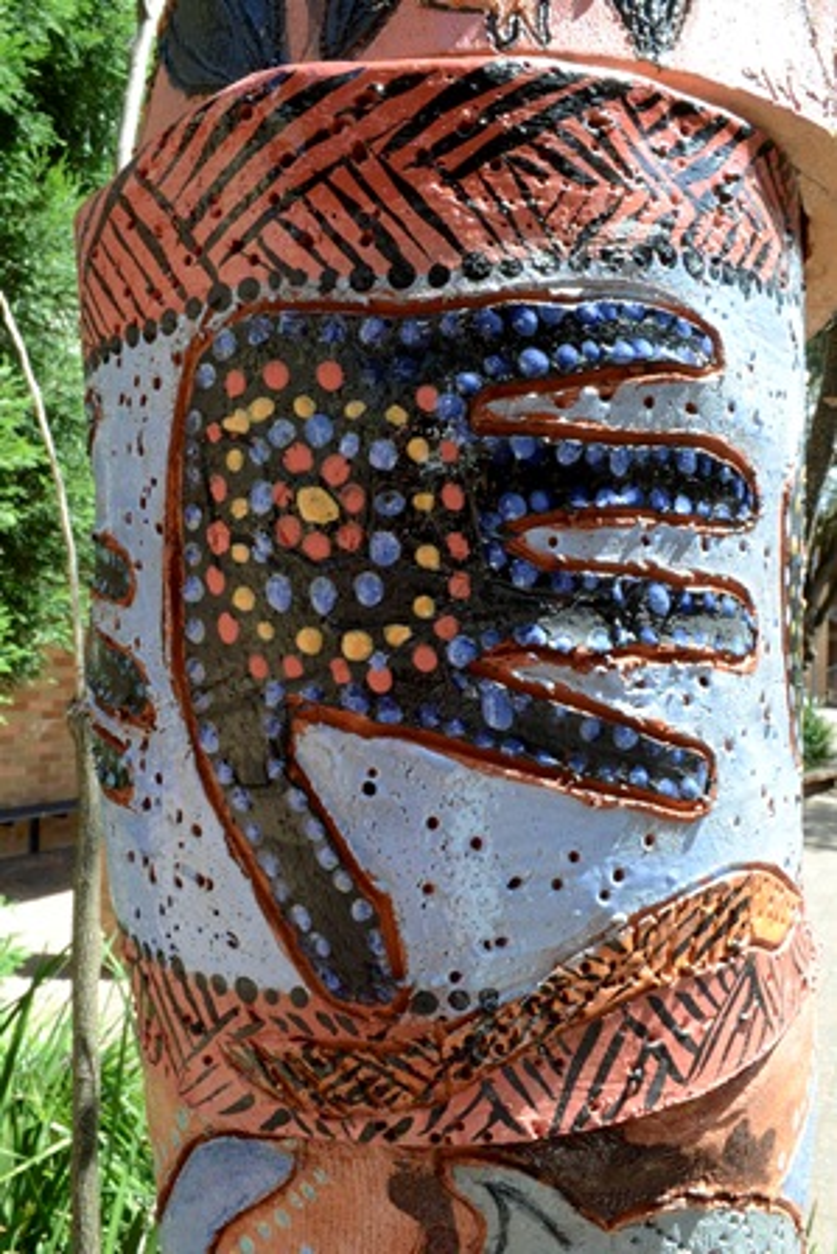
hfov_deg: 48.0
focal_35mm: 27
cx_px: 418
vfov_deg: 67.4
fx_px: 941
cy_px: 627
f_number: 22
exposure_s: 1/50
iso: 800
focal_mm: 18
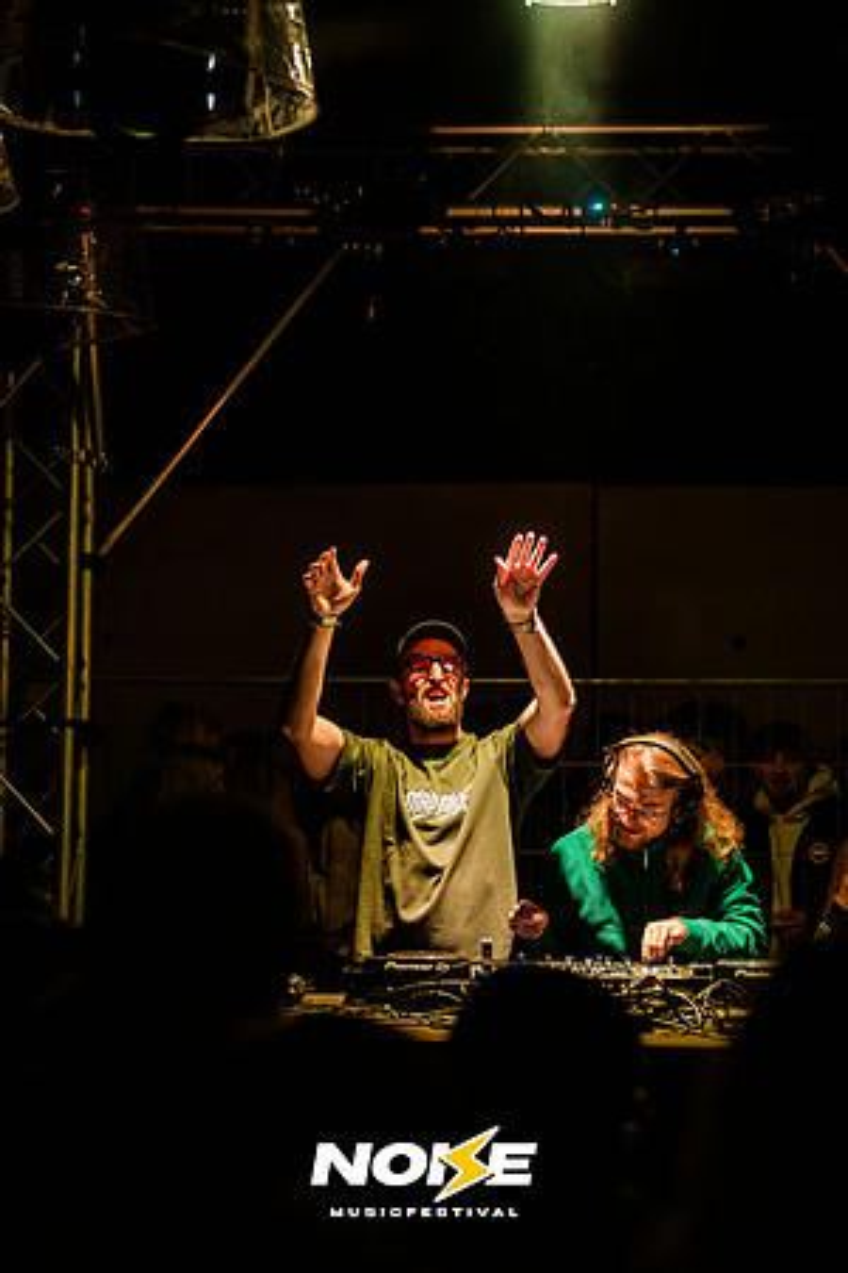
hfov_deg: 19.2
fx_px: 2508
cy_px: 636
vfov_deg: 28.5
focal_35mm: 71
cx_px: 424
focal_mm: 71
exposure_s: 1/160
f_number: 2.8
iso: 3200
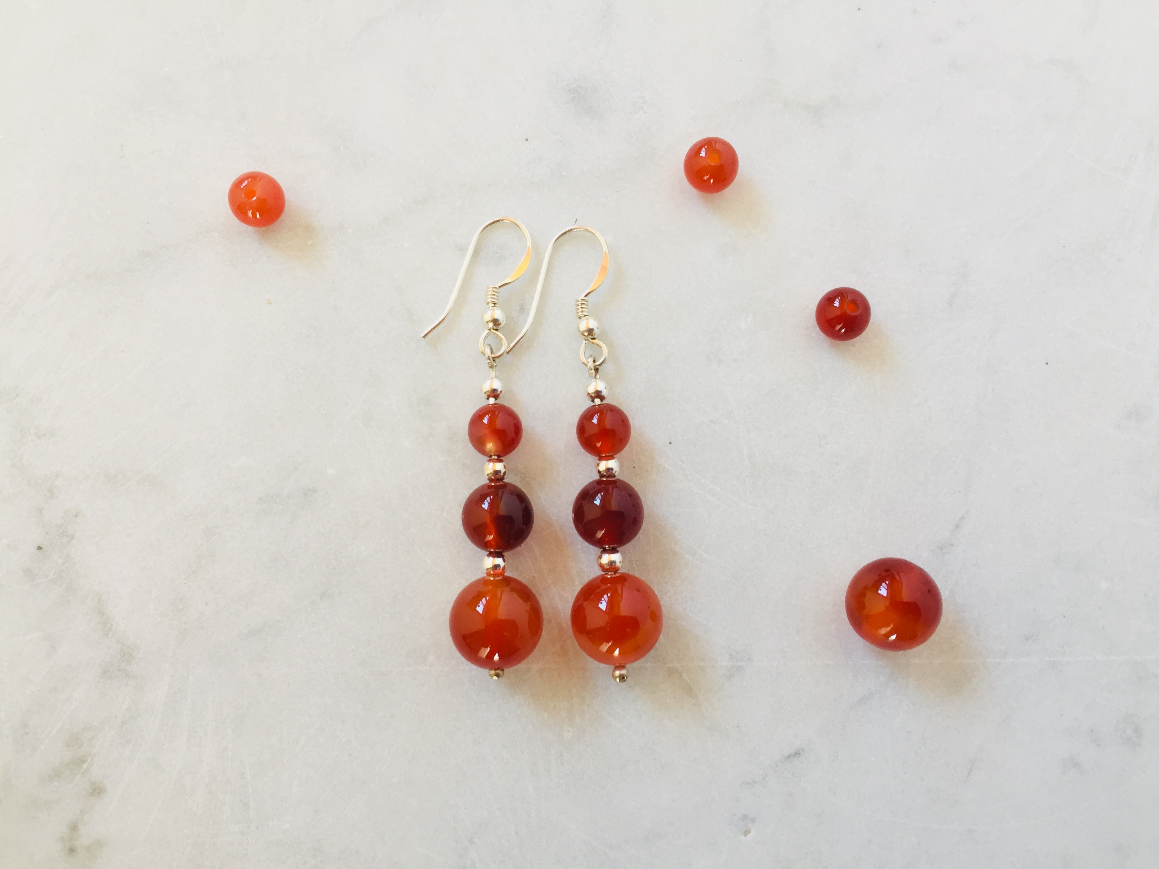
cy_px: 434
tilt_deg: -87.6
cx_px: 580
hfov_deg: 61.7
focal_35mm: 29
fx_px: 971
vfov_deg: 48.2
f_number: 2.2
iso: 32
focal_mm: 4.15
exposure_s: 1/33
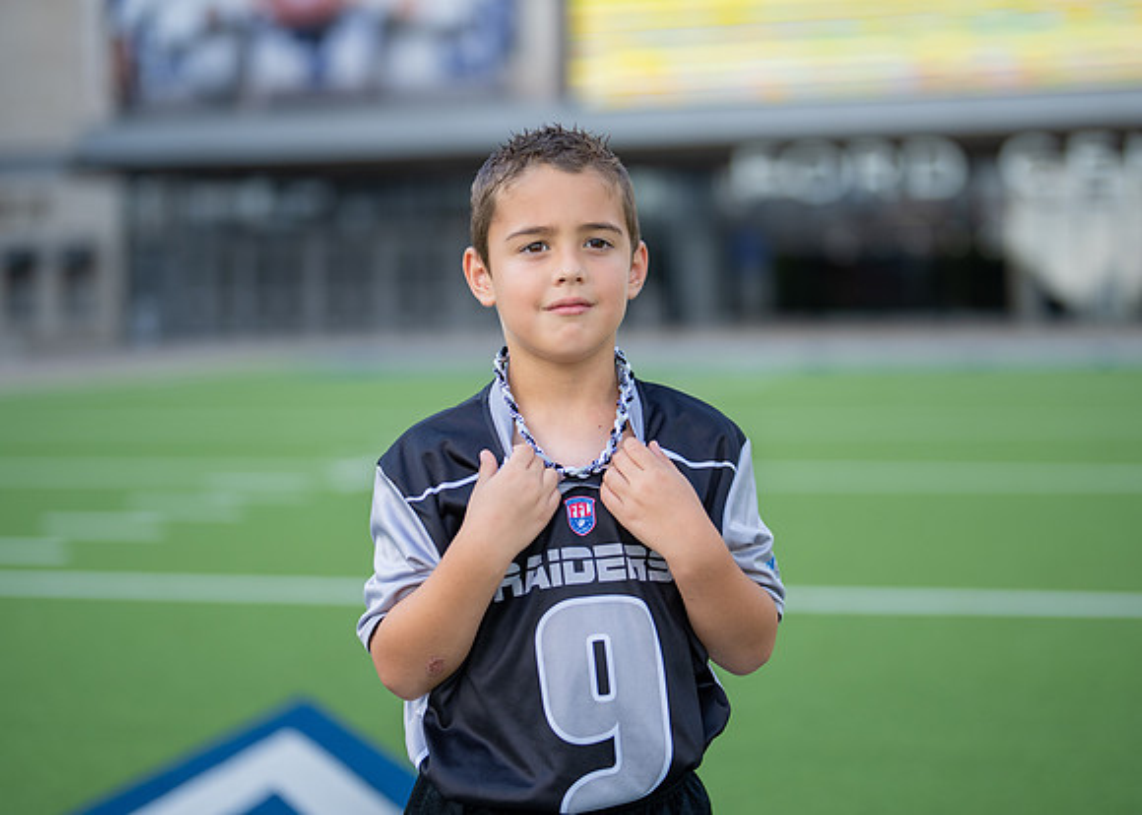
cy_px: 400
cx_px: 566
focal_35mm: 64
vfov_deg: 22.1
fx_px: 2090
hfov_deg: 30.6
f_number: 1.2
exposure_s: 1/1600
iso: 100
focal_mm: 50
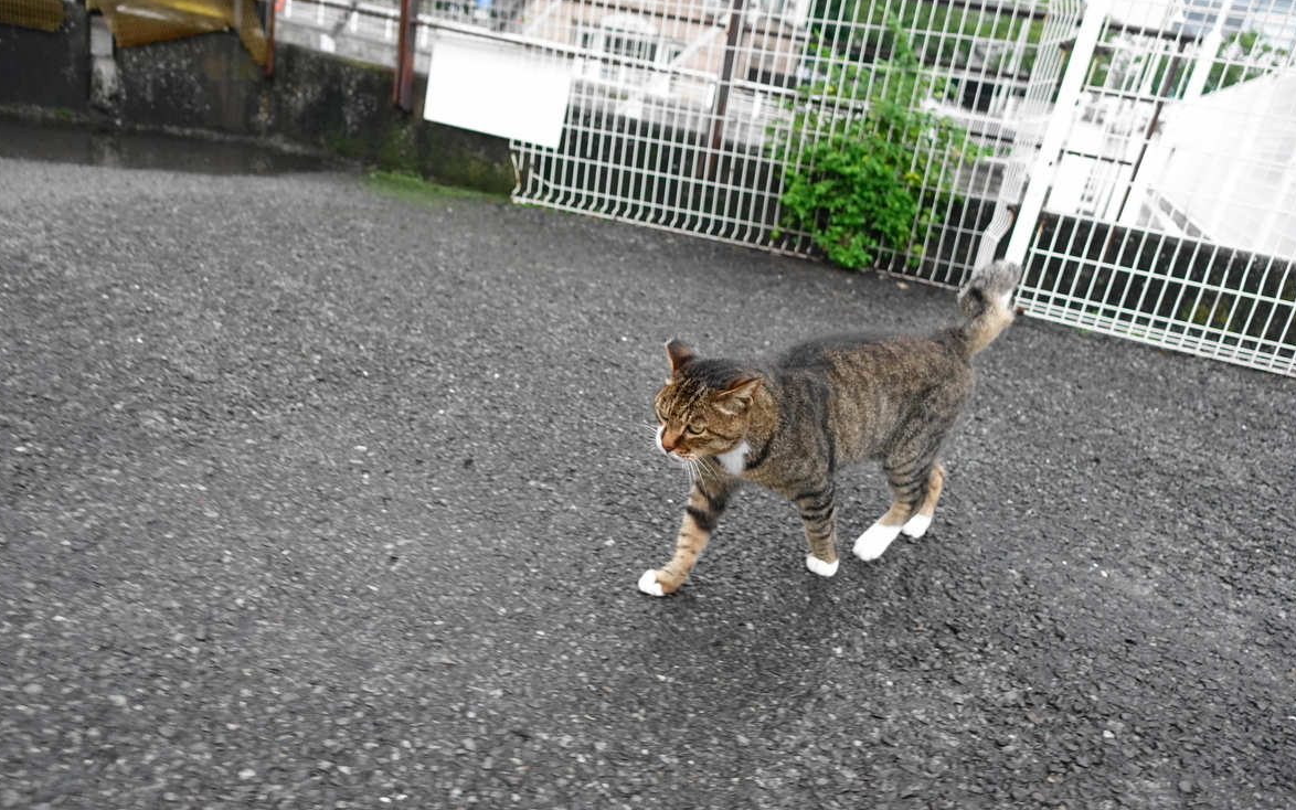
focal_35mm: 25
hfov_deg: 72.5
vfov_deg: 49.2
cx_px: 637
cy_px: 439
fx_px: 883
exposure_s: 1/200
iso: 1000
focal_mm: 8.8
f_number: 1.8
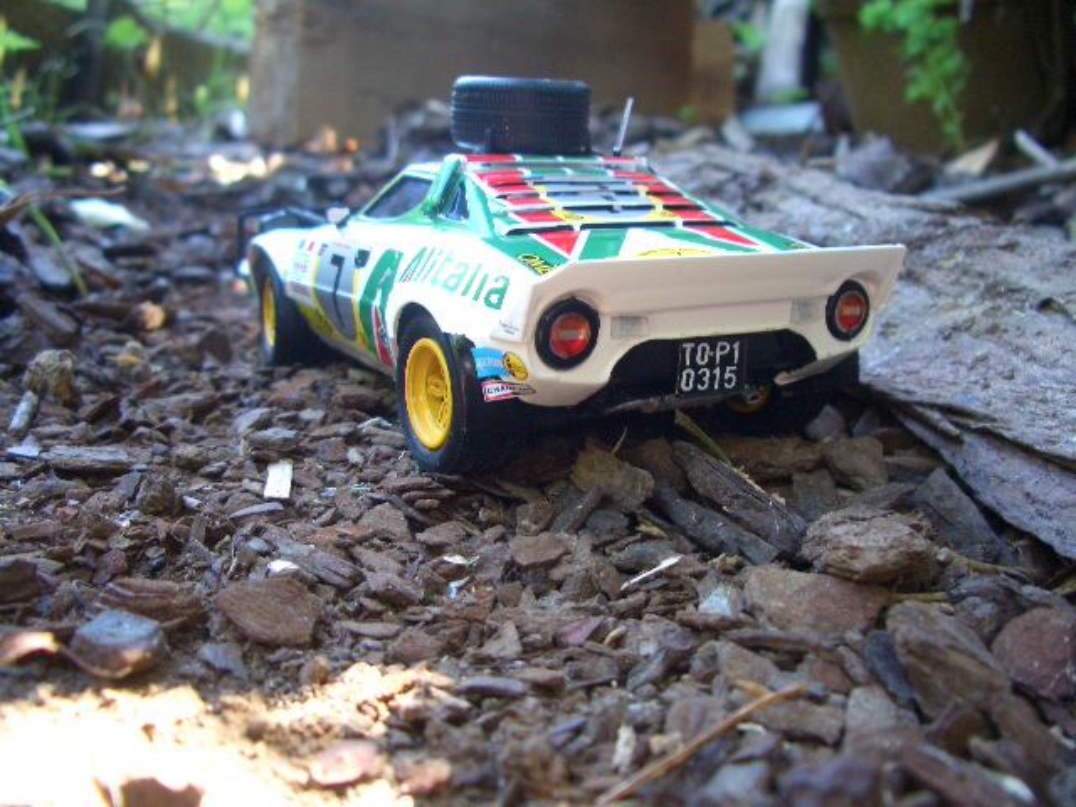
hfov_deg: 52.6
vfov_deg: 40.7
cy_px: 404
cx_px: 538
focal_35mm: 35
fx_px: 1088
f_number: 2.6
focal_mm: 5.8
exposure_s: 1/40
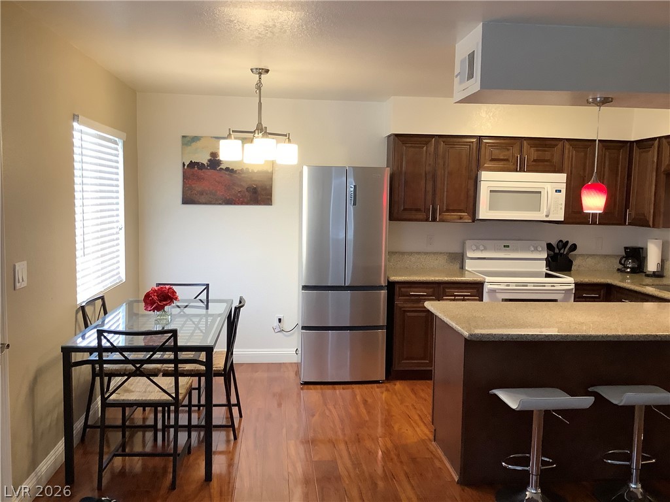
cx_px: 335
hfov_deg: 58.4
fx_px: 600
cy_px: 251
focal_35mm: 31
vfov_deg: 45.4
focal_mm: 3.3
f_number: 2.4
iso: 160
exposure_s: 1/60
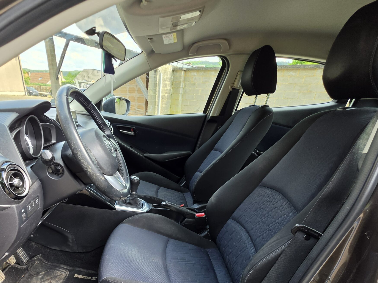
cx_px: 149
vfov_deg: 65.3
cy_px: 205
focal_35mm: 19
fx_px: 207
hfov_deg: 83.5
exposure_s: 1/120
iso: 32
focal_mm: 2.2
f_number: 1.9
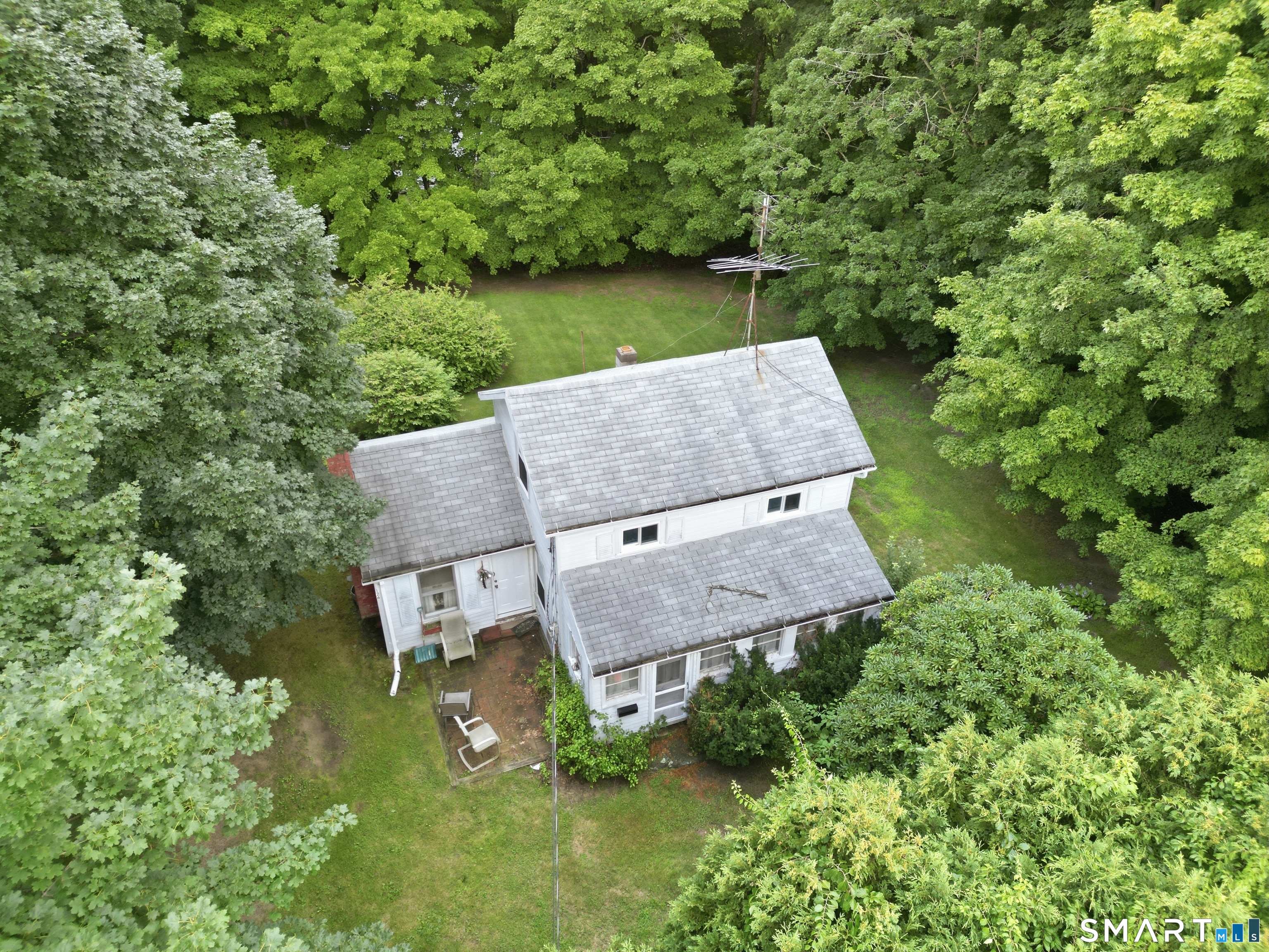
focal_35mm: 24
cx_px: 634
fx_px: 880
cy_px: 476
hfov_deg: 71.6
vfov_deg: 56.8
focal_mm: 6.7
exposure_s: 1/80
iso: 120
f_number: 1.7
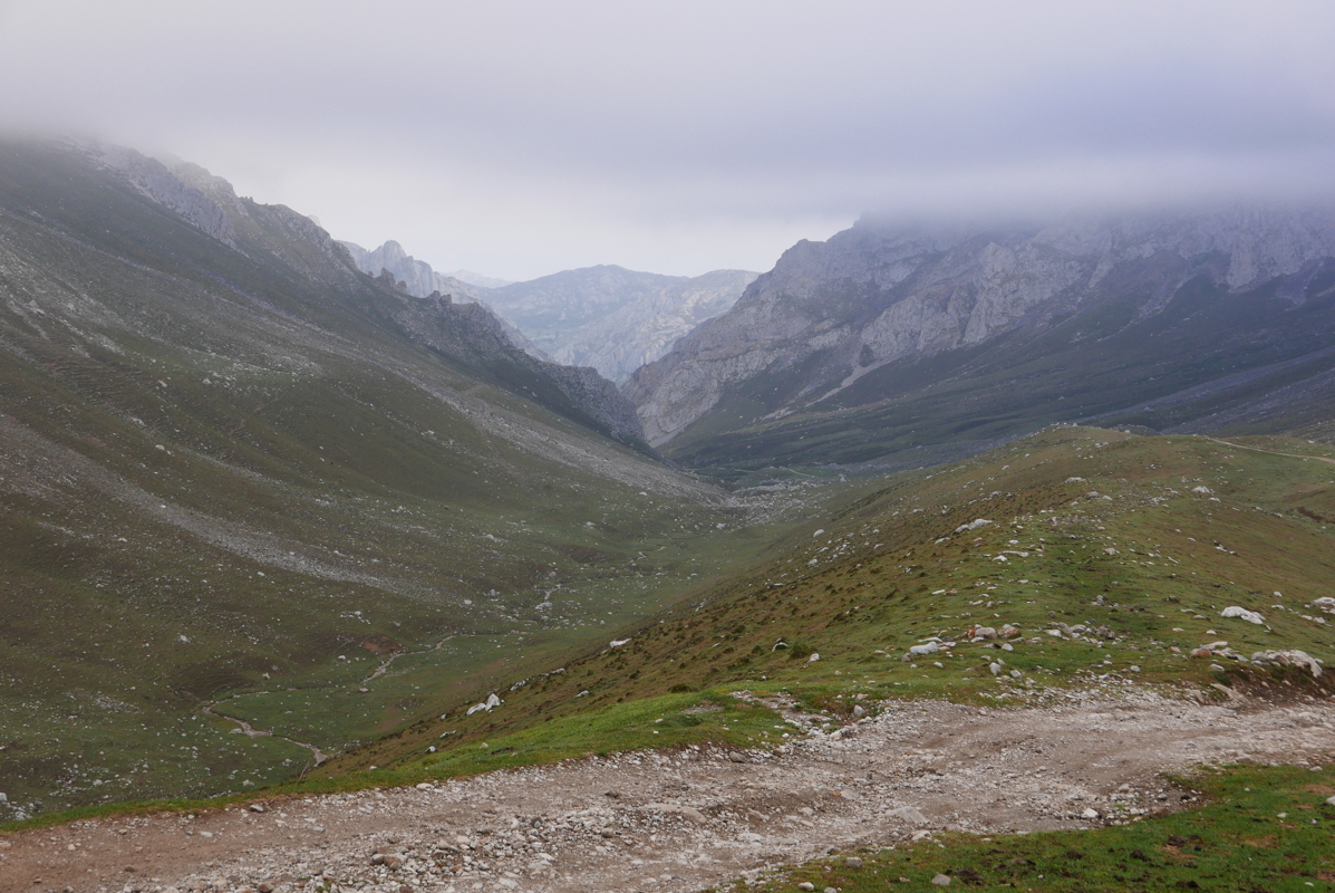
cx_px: 668
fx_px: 1818
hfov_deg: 40.3
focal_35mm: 49
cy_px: 446
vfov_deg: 27.6
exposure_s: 1/200
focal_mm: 22
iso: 200
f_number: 5.6
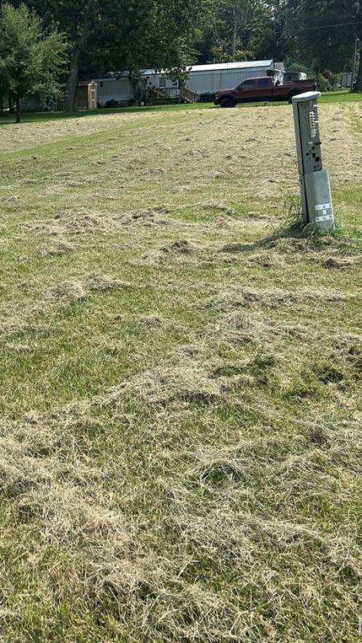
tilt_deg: -18.0
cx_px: 10
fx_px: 649
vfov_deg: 52.8
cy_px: 321
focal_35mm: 38
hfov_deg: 29.4
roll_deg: +3.4
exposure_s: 1/2695
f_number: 1.5
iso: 50
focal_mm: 5.7
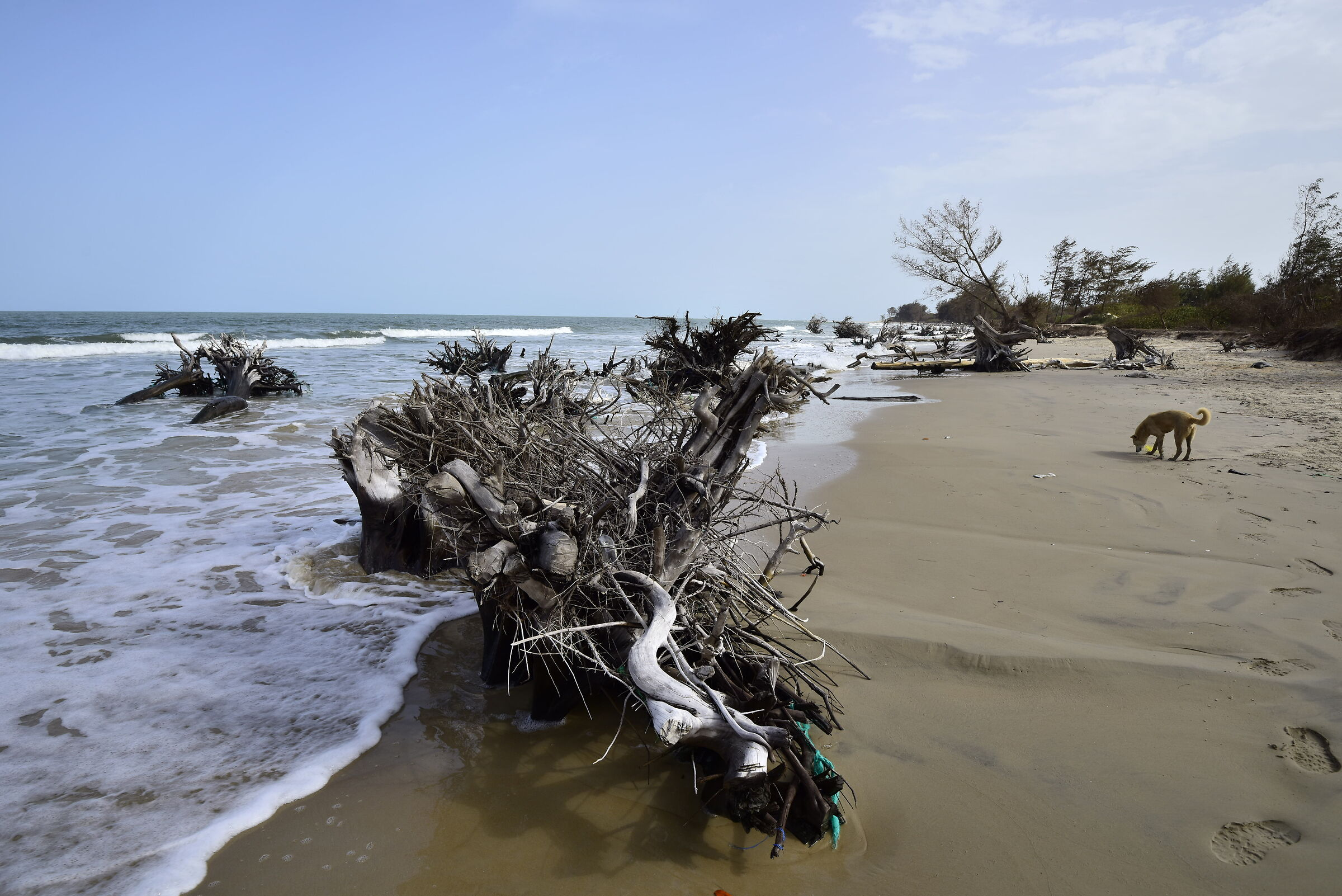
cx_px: 671
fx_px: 634
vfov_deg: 70.5
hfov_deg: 93.3
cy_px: 448
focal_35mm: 17
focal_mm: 17
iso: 100
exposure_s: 1/250
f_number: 8
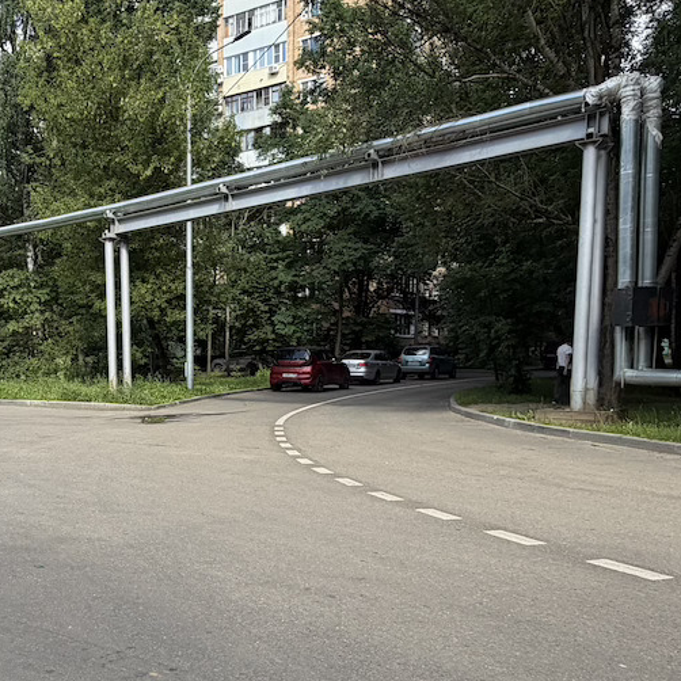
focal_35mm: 37
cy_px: 456
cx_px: 156
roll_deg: +2.1
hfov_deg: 43.2
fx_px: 824
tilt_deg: -7.8
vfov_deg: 44.2
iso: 40
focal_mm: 2.22
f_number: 2.2
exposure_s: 1/559
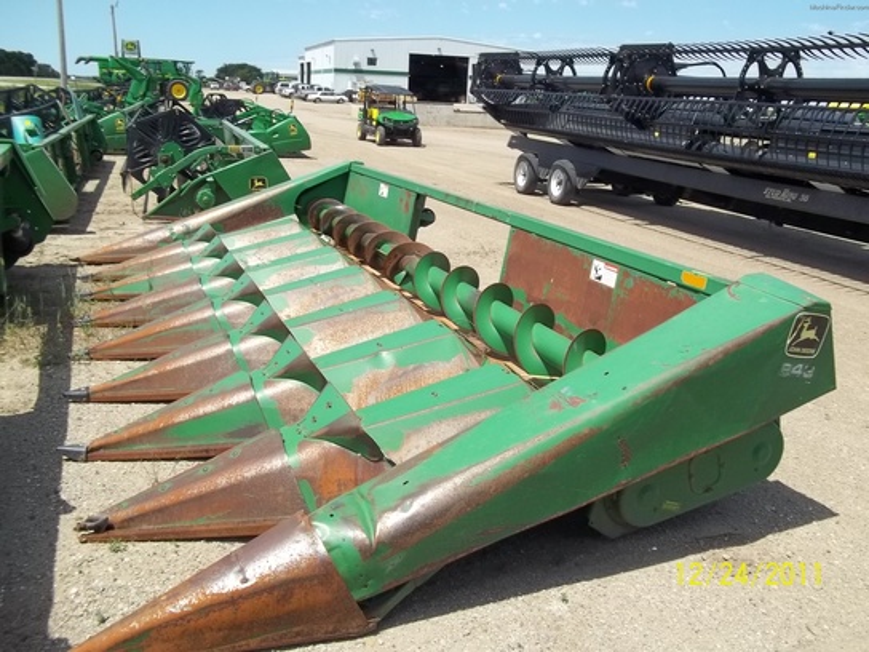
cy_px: 326
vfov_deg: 44.2
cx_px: 434
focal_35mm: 32
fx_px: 803
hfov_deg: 56.8
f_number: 8.8
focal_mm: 5.7
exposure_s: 1/125
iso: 64
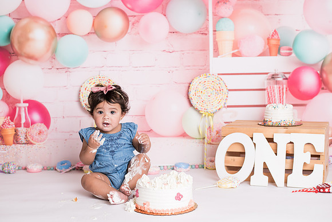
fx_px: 496
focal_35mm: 54
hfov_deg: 37.0
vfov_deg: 25.2
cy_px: 111
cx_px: 159
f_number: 3.5
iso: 200
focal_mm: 50
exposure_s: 1/200
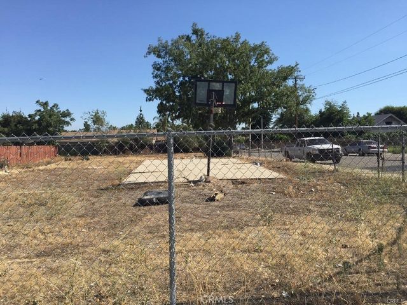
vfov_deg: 48.2
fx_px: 341
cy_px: 152
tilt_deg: -2.2
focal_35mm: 29
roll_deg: +0.1
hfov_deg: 61.7
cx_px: 204
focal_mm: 4.15
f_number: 2.2
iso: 32
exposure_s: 1/1647
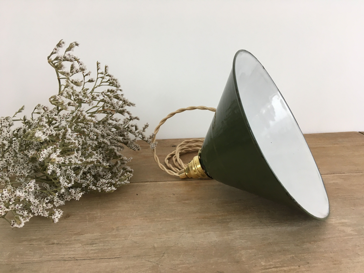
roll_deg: -0.2
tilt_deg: -16.3
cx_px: 182
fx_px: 305
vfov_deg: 48.2
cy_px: 136
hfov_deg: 61.7
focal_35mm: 29
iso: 40
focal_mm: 4.15
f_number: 2.2
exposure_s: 1/33
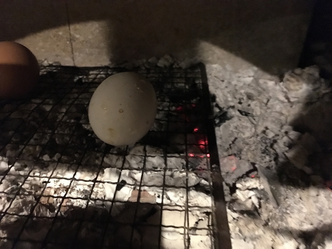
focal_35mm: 29
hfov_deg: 61.7
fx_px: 278
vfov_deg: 48.2
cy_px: 124
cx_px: 166
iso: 1600
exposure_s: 1/15
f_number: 2.2
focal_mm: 4.15
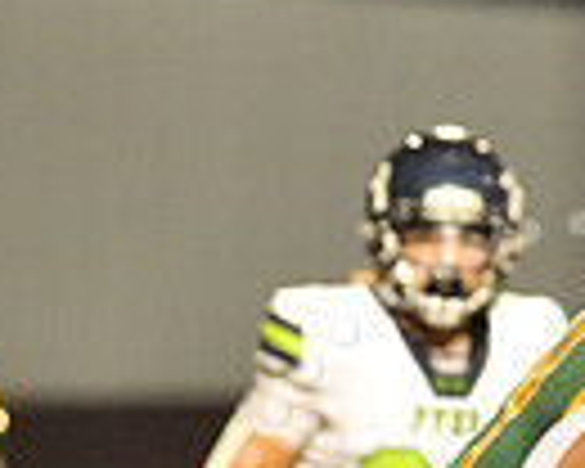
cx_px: 626
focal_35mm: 839
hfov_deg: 2.3
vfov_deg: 1.8
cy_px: 634
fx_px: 14526
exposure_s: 1/320
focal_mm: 200
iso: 6400
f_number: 4
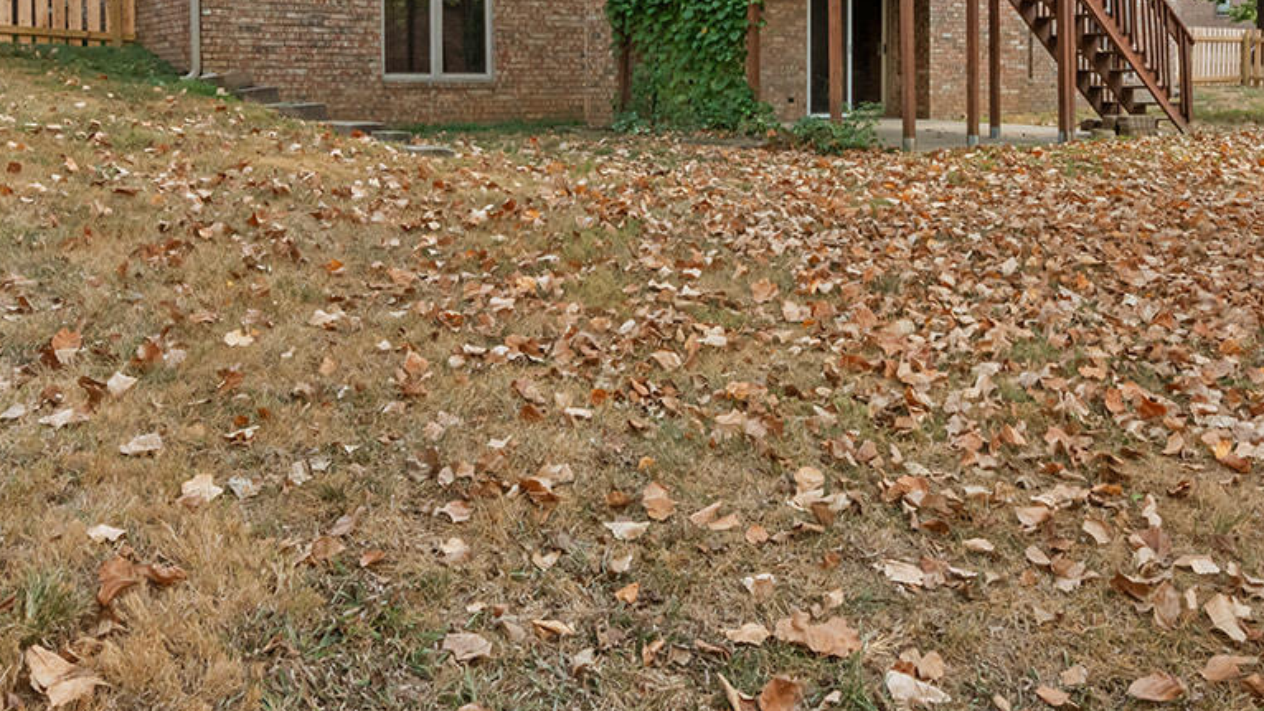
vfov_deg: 32.7
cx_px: 662
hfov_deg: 56.6
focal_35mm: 35
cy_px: 134
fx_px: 1173
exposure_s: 1/60
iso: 1000
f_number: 22
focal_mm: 16
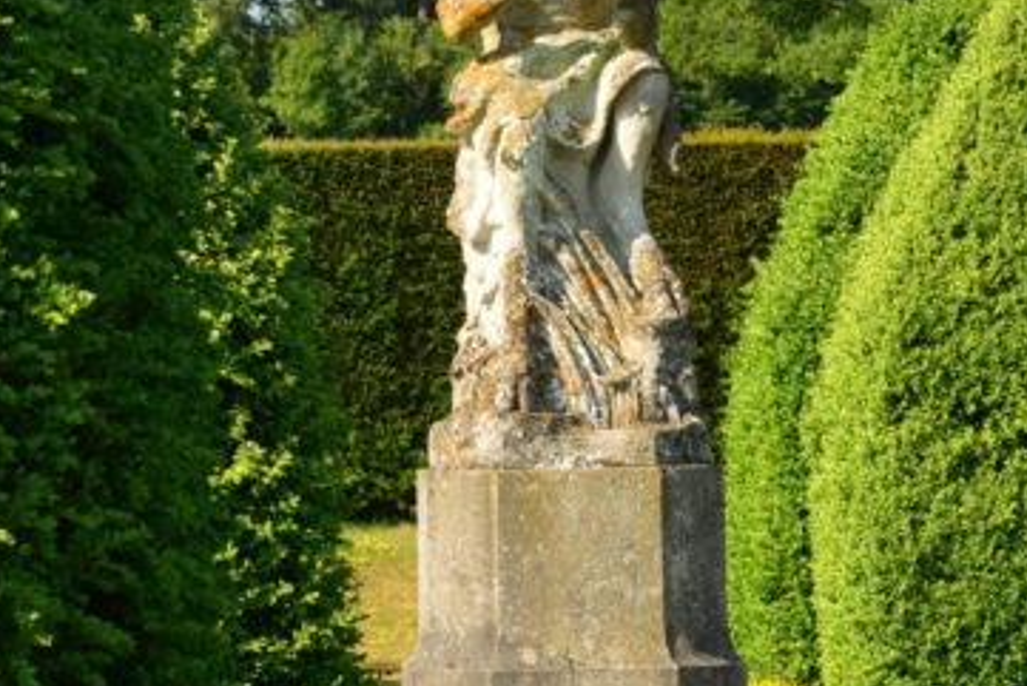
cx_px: 580
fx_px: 8504
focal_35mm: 298
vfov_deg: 4.6
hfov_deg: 6.9
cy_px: 212
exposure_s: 1/200
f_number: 13
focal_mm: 105
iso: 400
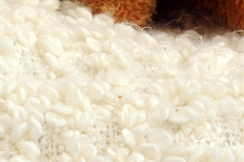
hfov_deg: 7.9
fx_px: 1740
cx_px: -54
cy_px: -88
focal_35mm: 257
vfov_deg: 5.3
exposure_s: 1/100
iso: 400
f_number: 5.6
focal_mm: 32
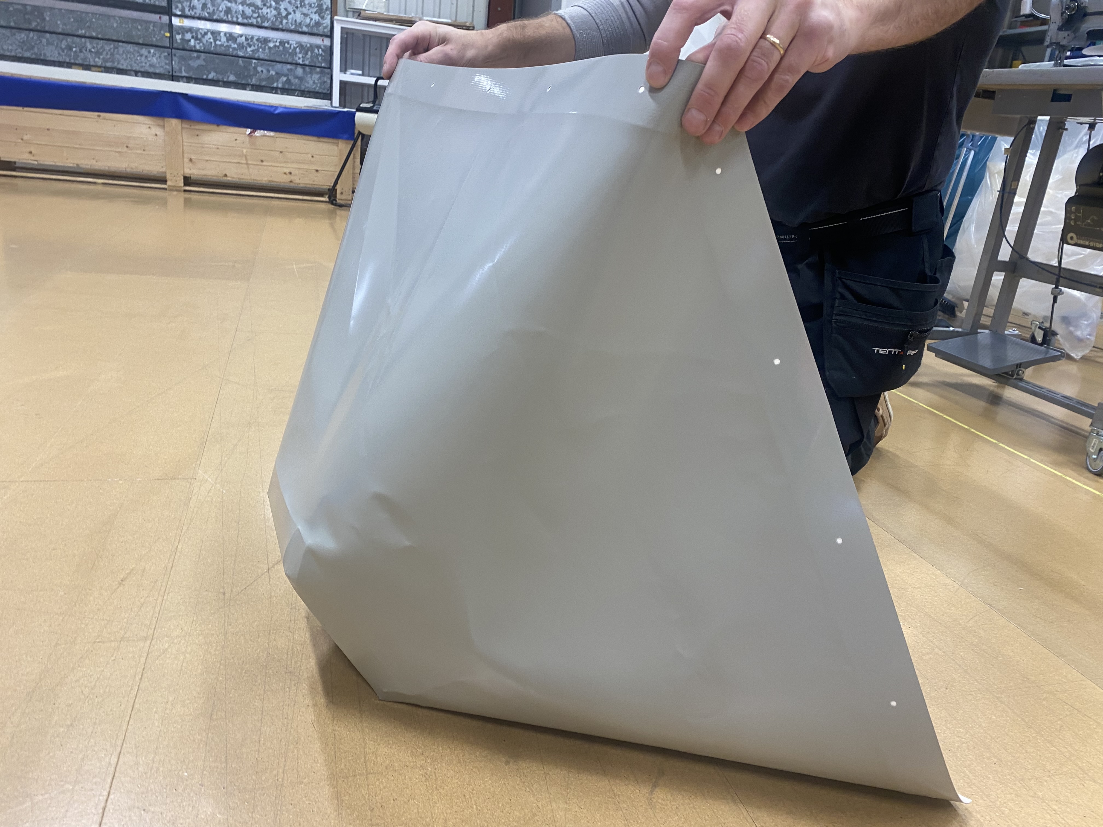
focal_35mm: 26
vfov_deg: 53.1
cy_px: 414
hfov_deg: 67.3
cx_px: 552
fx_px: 828
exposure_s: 1/50
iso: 64
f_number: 1.8
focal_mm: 4.25
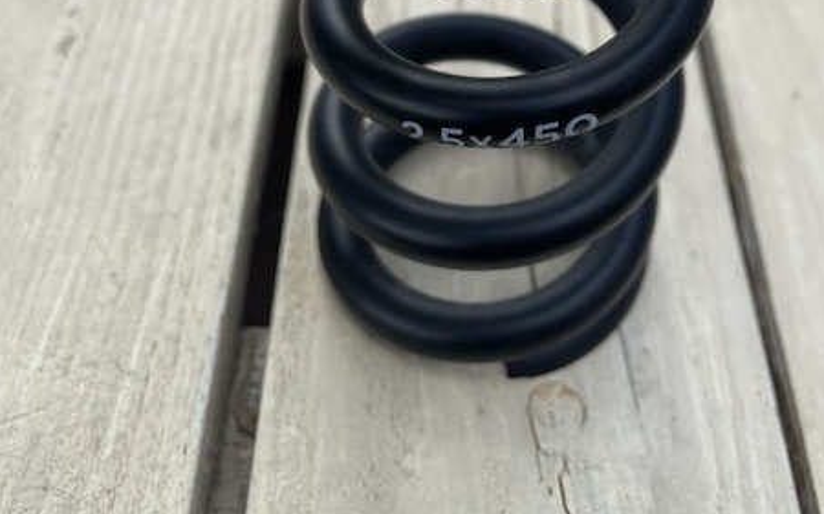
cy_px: -157
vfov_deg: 23.3
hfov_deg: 40.7
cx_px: 533
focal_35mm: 49
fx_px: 1100
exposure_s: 1/855
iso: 32
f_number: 1.6
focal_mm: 4.2
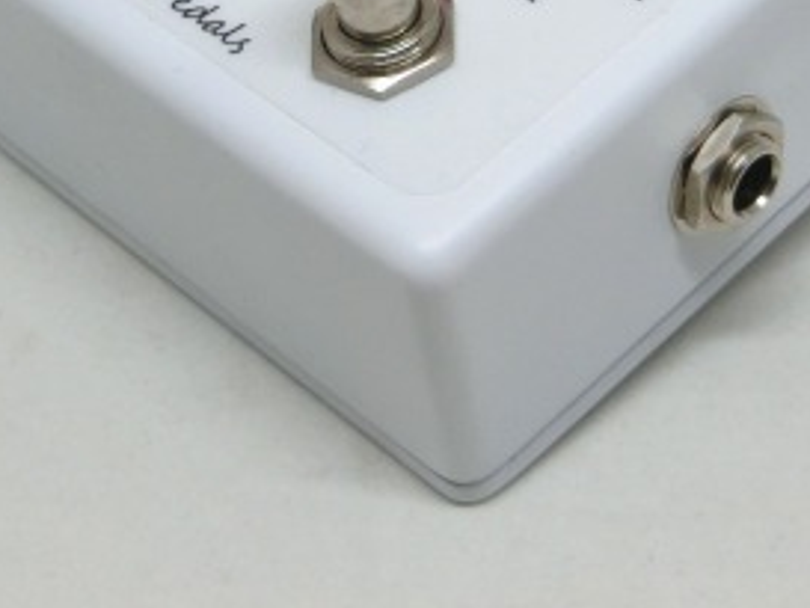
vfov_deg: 11.9
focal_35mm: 122
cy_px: -101
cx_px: 504
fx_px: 2856
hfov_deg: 16.1
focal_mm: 9.3
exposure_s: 1/125
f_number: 4.7
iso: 160
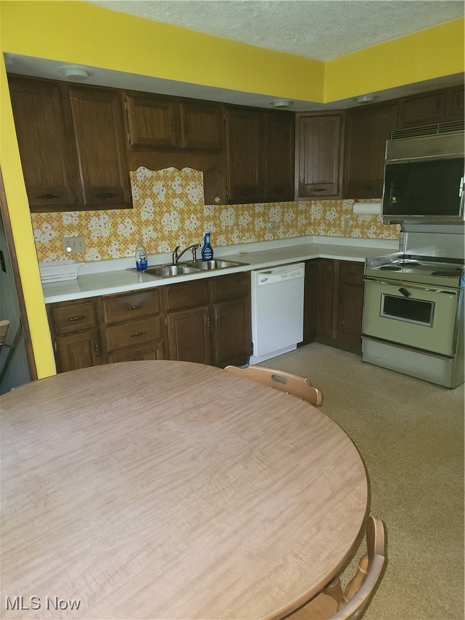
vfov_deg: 71.6
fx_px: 430
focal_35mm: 24
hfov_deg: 56.8
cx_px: 232
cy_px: 310
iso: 200
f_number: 1.8
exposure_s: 1/9.99
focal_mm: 6.7
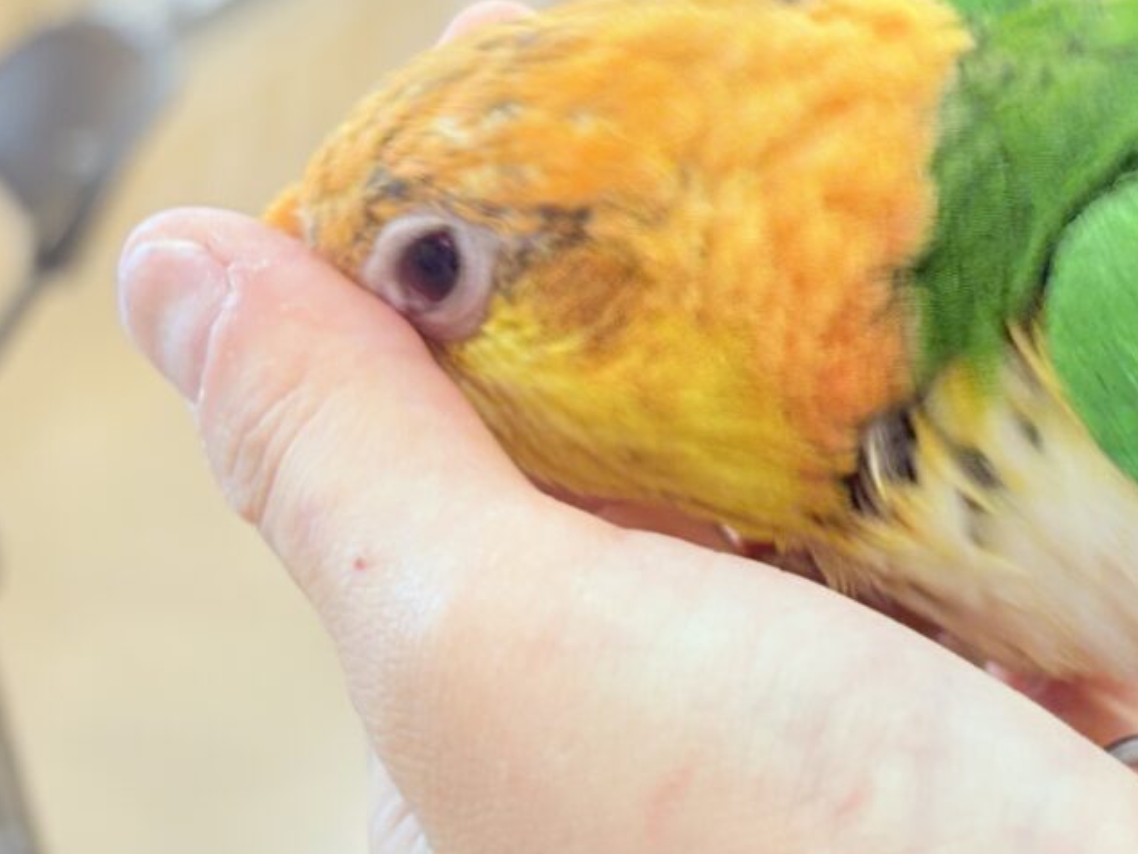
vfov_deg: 14.9
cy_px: 329
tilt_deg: -14.0
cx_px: 1075
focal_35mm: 99
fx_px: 3256
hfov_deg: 19.4
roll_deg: -10.3
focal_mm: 5.96
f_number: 1.6
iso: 64
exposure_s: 1/50
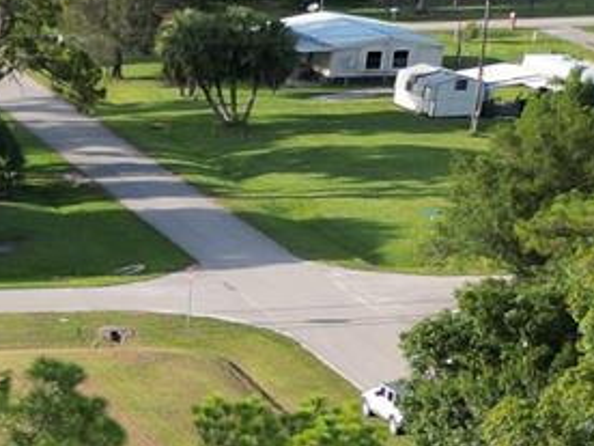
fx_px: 2385
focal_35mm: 139
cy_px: 707
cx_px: -551
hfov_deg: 12.6
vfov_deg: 10.3
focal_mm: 6.72
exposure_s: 1/1250
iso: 100
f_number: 1.7
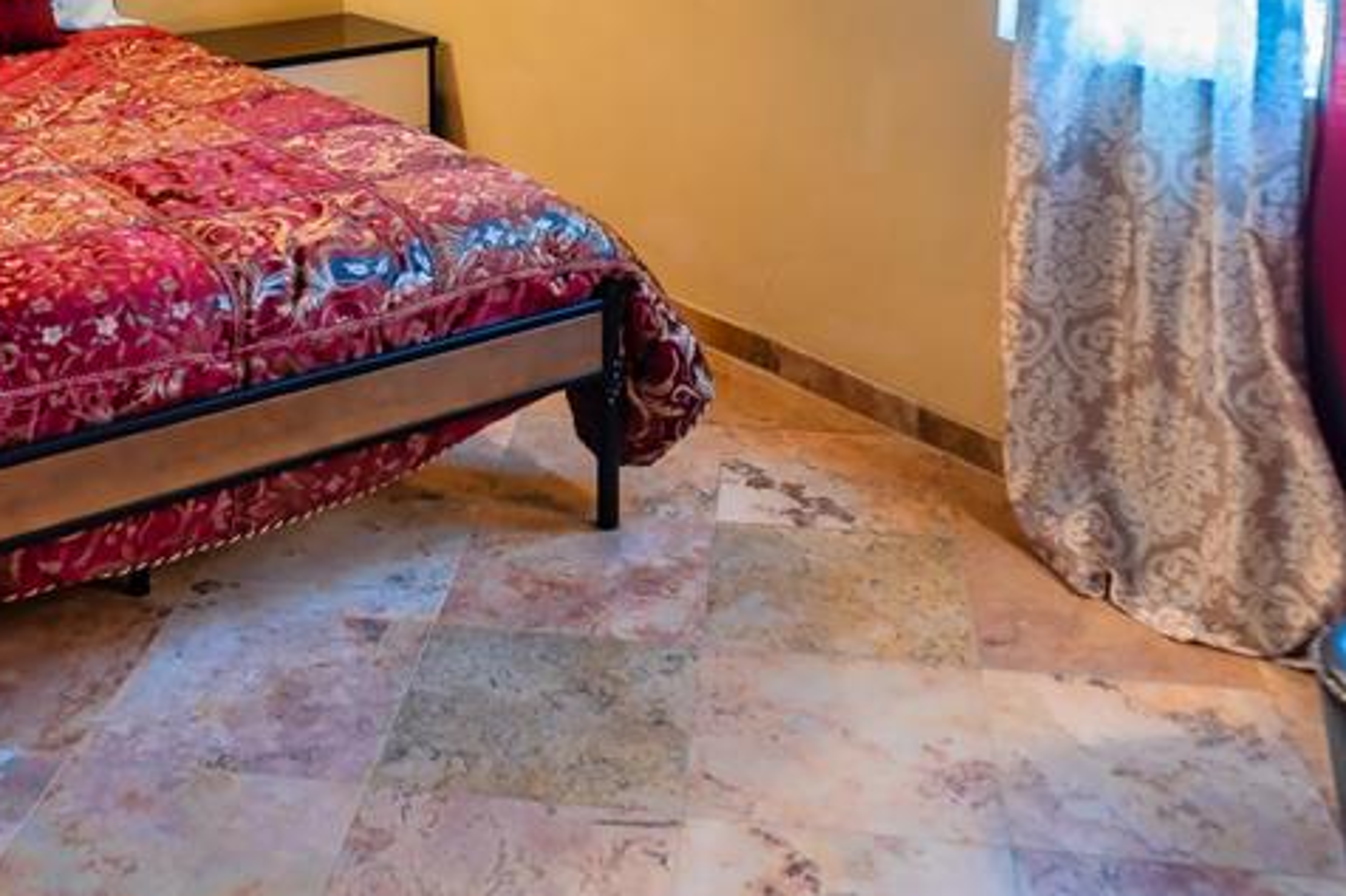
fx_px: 1607
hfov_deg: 45.3
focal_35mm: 43
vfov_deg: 29.6
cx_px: 557
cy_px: 51
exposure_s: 1/20
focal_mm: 20
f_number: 3.2
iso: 400
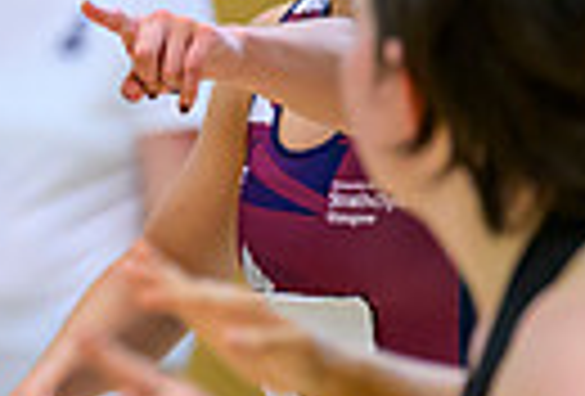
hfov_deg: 2.1
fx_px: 15983
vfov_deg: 1.4
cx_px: -654
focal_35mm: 979
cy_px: -13
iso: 3200
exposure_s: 1/800
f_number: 3.2
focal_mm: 200
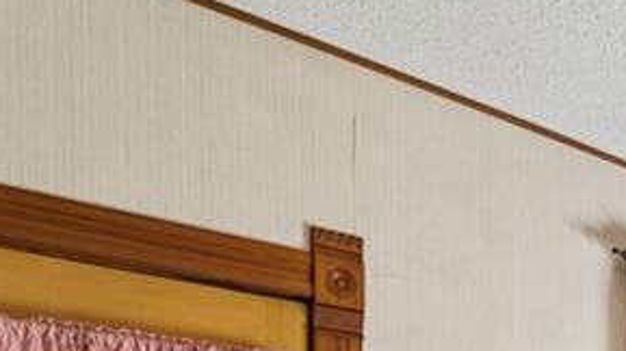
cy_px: 574
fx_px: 862
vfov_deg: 19.1
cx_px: 892
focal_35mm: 52
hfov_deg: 28.8
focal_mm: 14
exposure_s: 1/2.5
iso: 400
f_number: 13
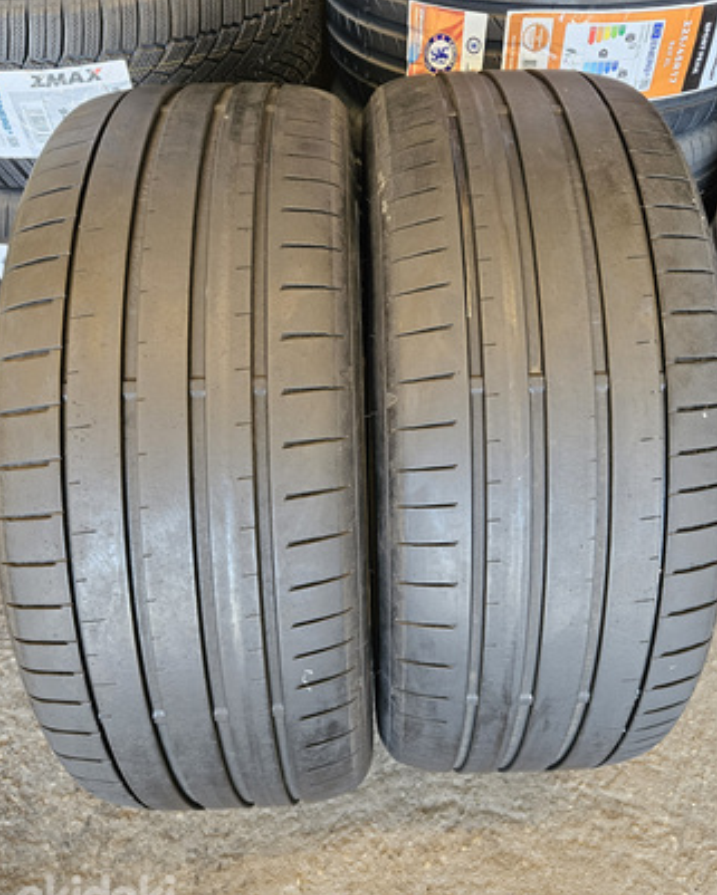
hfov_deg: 51.5
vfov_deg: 62.1
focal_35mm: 28
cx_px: 372
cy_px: 415
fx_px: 742
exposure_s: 1/100
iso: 800
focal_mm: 5.4
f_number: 1.8
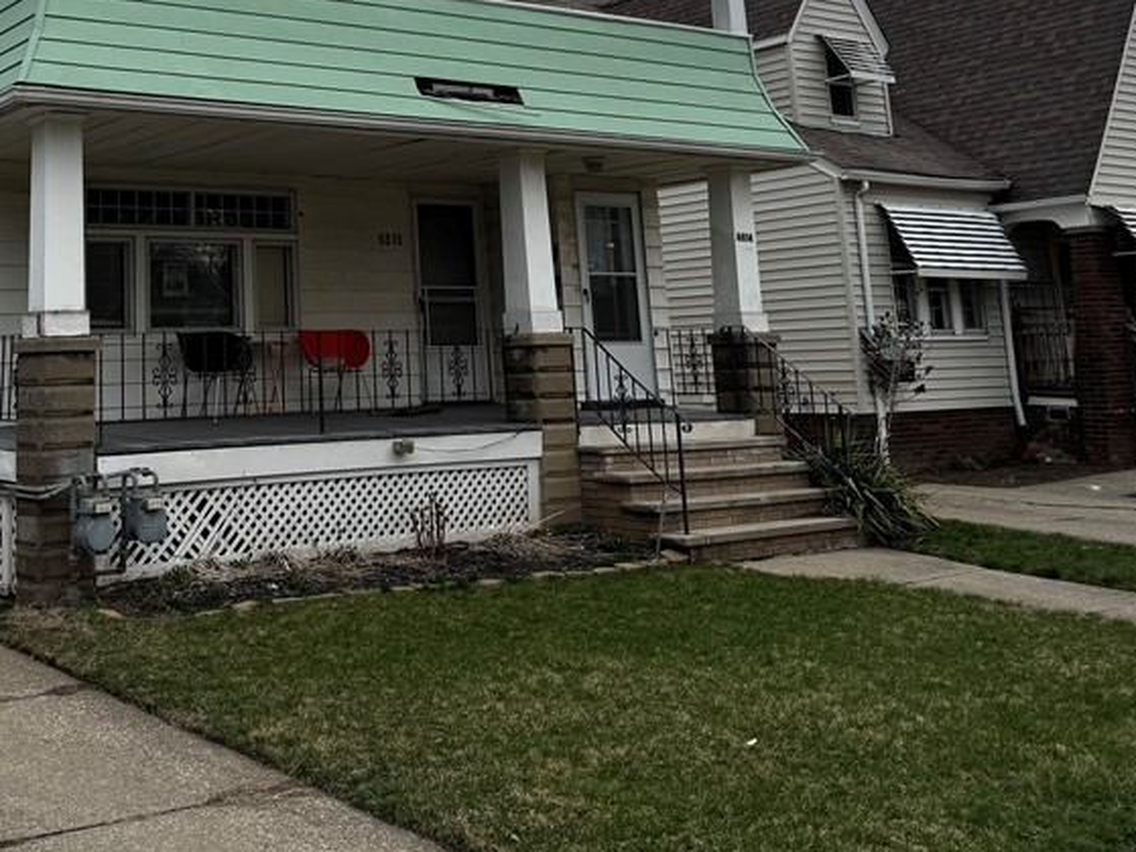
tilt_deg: +11.3
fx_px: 1444
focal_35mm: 44
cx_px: 256
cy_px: 110
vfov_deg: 31.5
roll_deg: +1.4
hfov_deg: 41.4
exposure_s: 1/4049
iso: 80
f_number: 1.78
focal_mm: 6.76
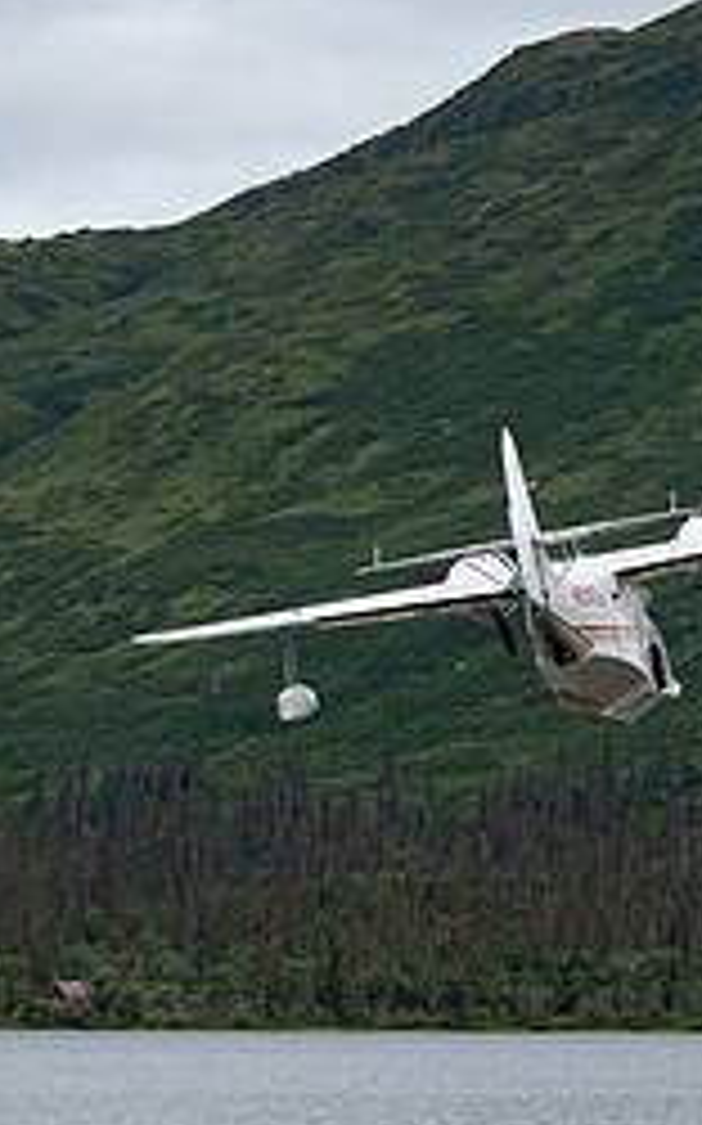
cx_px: 599
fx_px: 9224
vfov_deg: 7.0
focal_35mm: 301
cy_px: 902
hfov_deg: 4.4
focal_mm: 56
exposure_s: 1/2500
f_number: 5
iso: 800
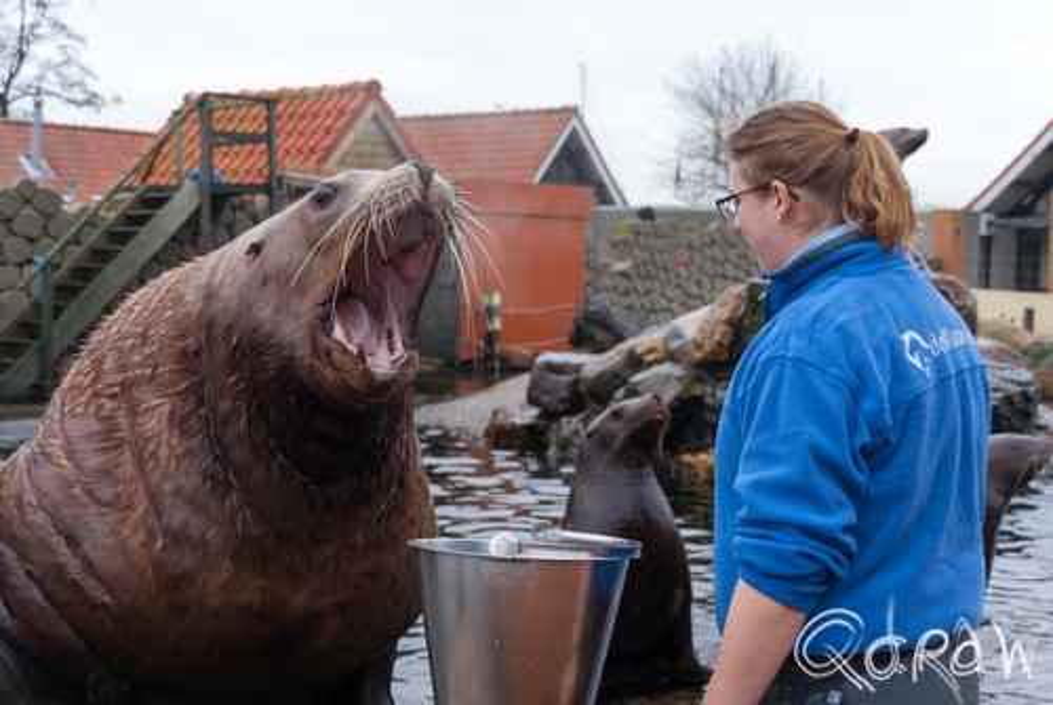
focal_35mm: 60
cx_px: 526
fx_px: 1758
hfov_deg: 33.4
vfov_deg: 22.7
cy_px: 352
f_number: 4.5
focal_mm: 40
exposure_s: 1/60
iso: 160
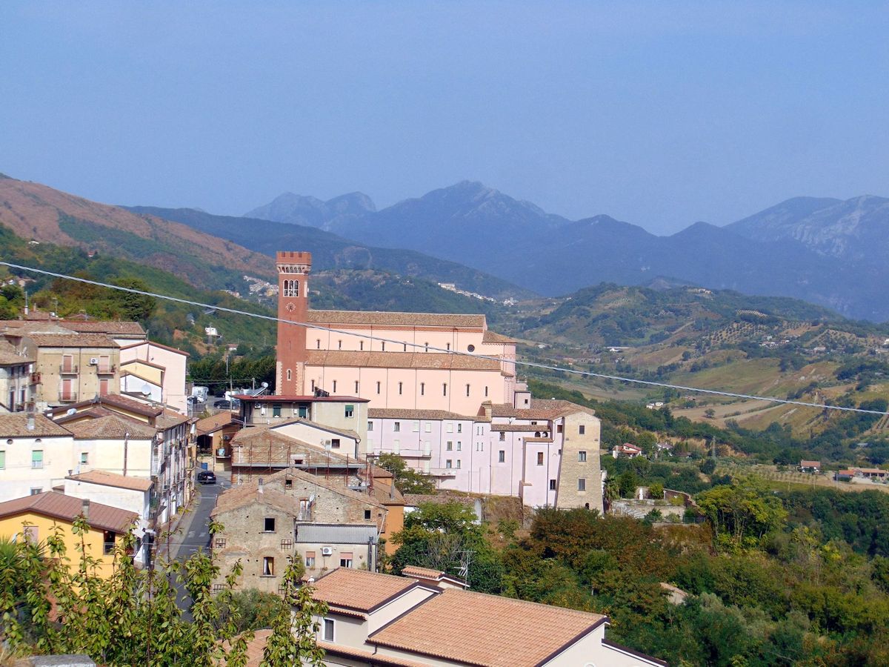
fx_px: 1823
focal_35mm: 71
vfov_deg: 20.7
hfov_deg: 27.4
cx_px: 444
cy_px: 334
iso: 80
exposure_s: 1/320
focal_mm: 12.8
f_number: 9.6
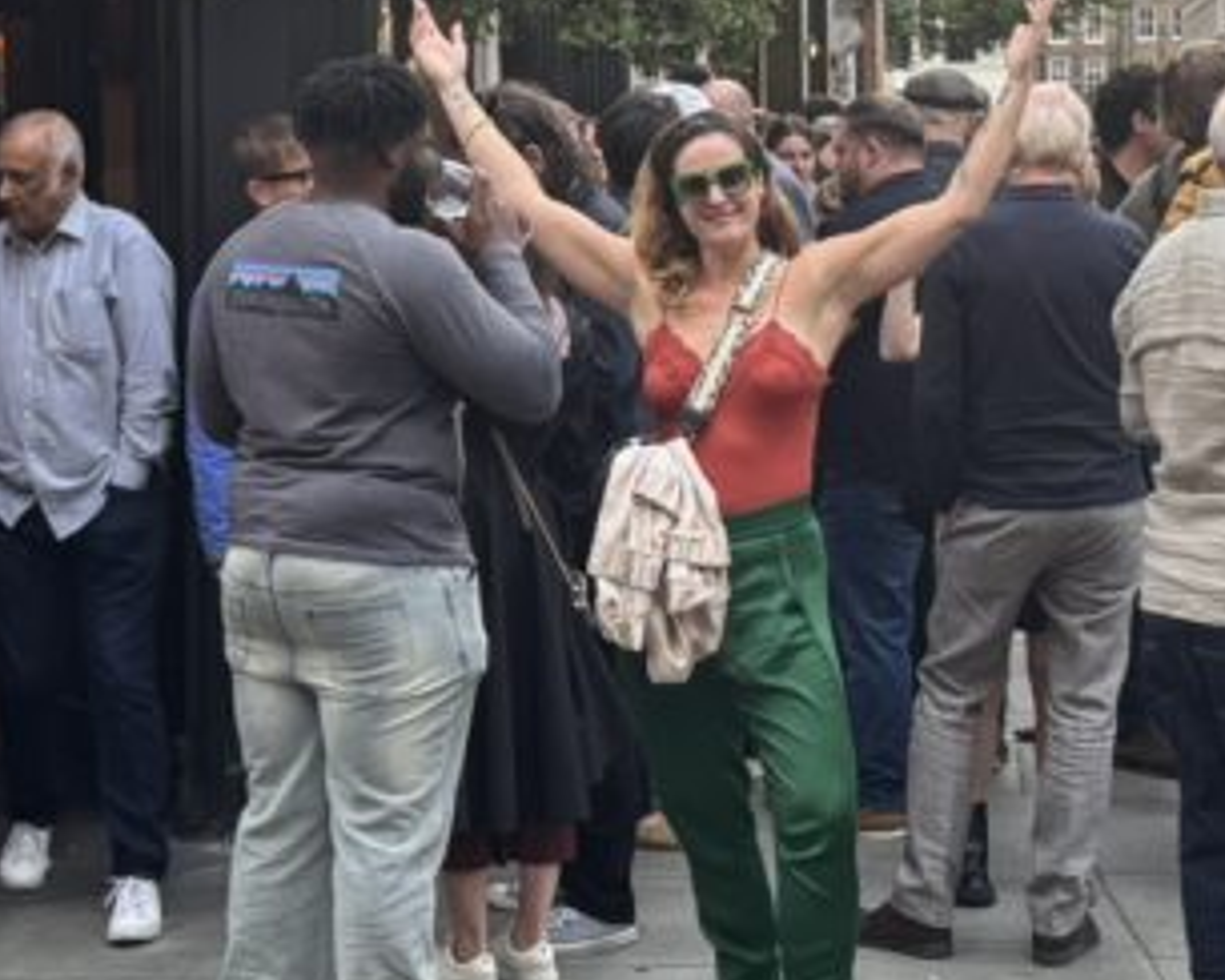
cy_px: 133
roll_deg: +1.4
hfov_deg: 21.3
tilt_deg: -0.8
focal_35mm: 90
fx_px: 3263
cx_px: 574
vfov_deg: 16.9
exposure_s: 1/111
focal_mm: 6.76
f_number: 1.78
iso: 200
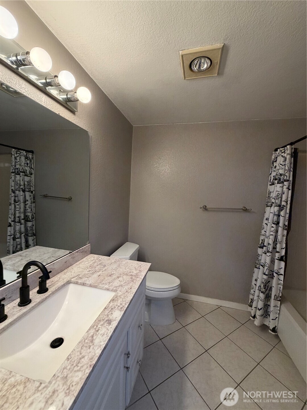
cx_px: 154
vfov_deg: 102.1
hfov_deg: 85.7
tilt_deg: -4.4
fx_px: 166
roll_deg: -2.7
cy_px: 205
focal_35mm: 14
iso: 320
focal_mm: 2.22
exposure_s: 1/120
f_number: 2.2
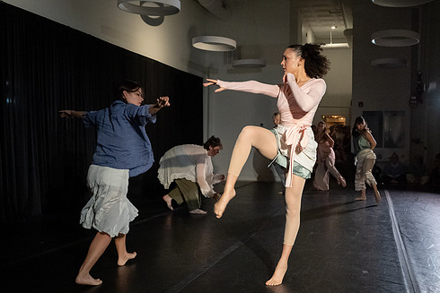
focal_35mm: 39
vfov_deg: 34.2
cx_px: 277
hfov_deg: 49.0
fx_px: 477
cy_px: 151
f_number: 5
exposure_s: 1/400
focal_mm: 28
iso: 6400
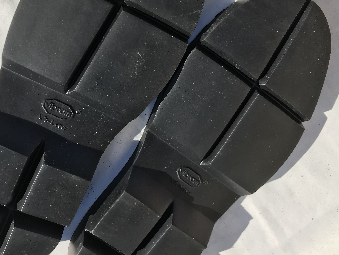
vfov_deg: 39.5
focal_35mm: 36
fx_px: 353
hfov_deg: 51.0
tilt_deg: -69.0
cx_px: 136
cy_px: 102
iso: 20
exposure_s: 1/2083
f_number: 1.8
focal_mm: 3.99
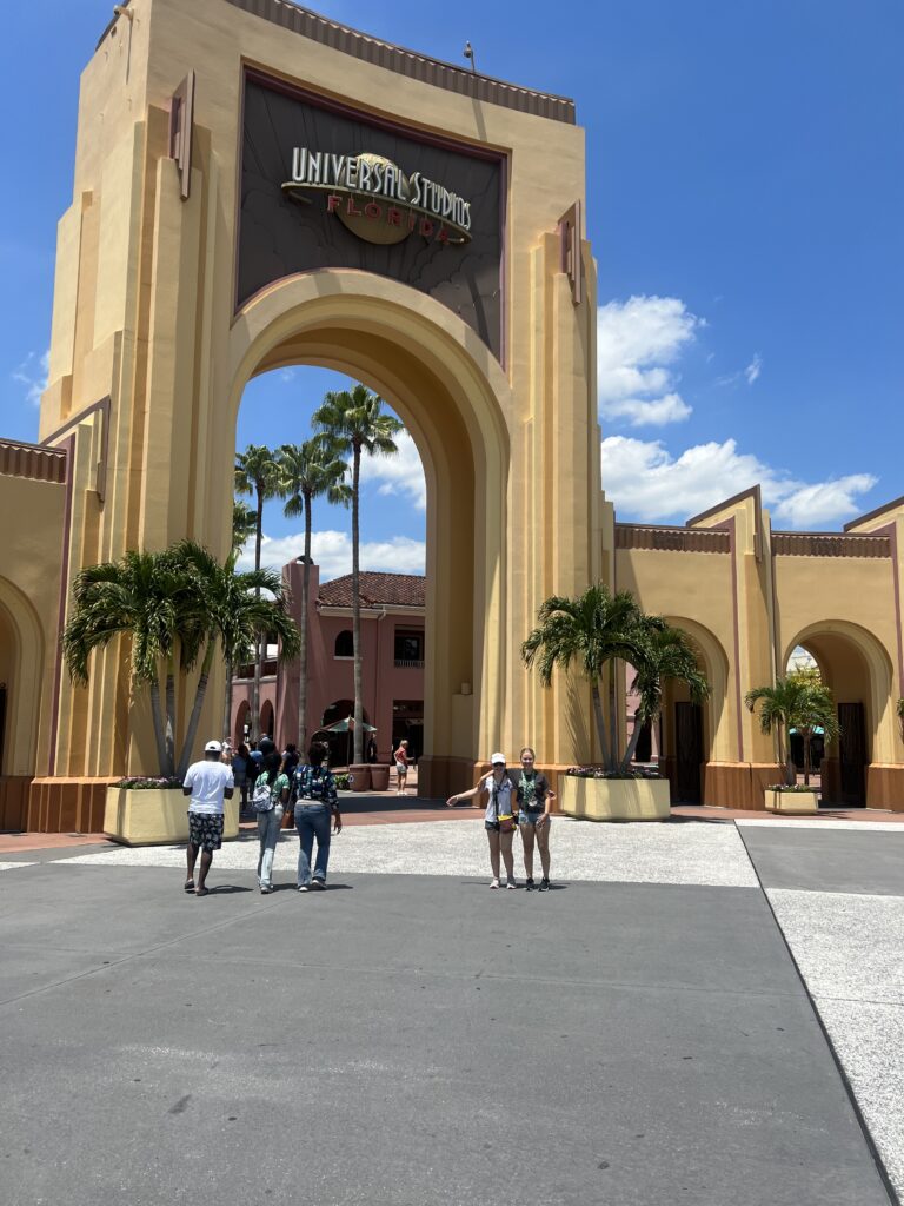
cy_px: 603
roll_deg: +0.7
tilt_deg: +10.5
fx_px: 905
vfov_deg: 67.3
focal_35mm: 26
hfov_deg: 53.1
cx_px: 452
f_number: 1.5
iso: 50
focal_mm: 5.7
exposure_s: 1/5076
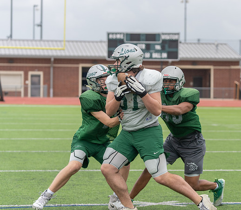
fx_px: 1087
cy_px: 88
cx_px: 183
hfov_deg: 12.6
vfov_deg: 11.0
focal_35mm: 147
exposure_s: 1/1250
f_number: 3.5
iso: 250
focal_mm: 103
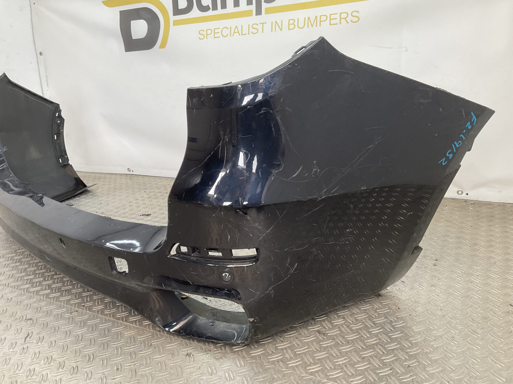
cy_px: 192
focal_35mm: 29
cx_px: 256
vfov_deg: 48.2
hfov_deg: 61.7
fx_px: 430
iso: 20
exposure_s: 1/120
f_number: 1.8
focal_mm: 3
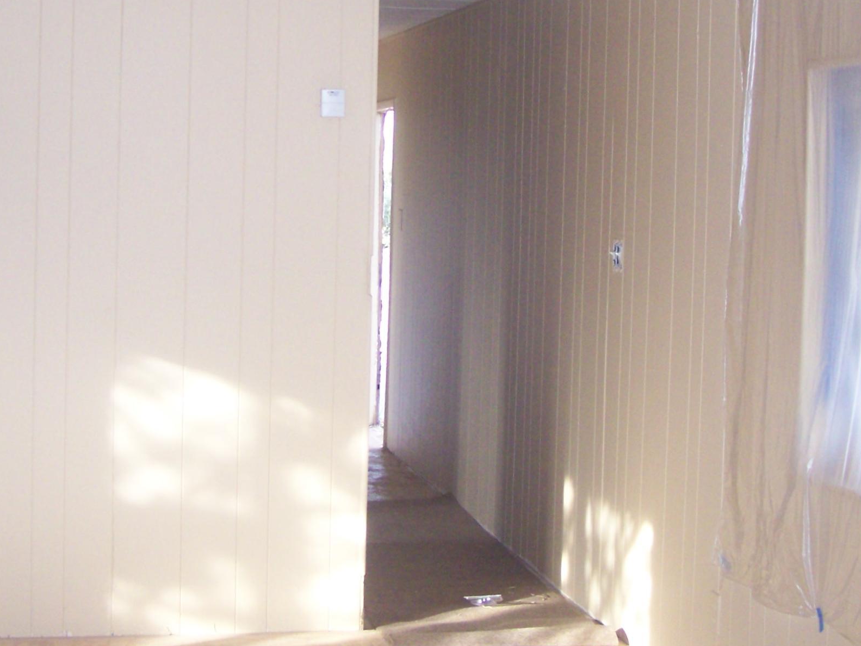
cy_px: 157
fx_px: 1791
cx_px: 405
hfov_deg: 27.0
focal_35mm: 72
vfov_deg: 20.3
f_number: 2.8
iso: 160
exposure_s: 1/60
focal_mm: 6.3
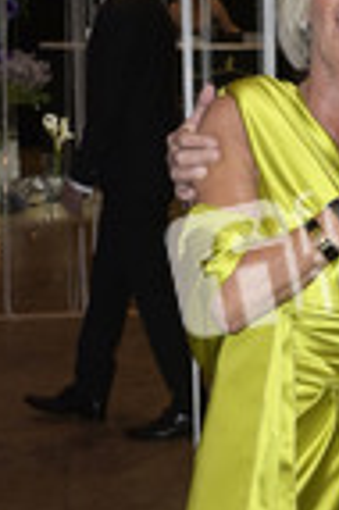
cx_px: 453
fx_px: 1345
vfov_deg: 21.1
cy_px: 432
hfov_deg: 13.8
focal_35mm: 95
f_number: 5.6
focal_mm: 34
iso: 2500
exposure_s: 1/200
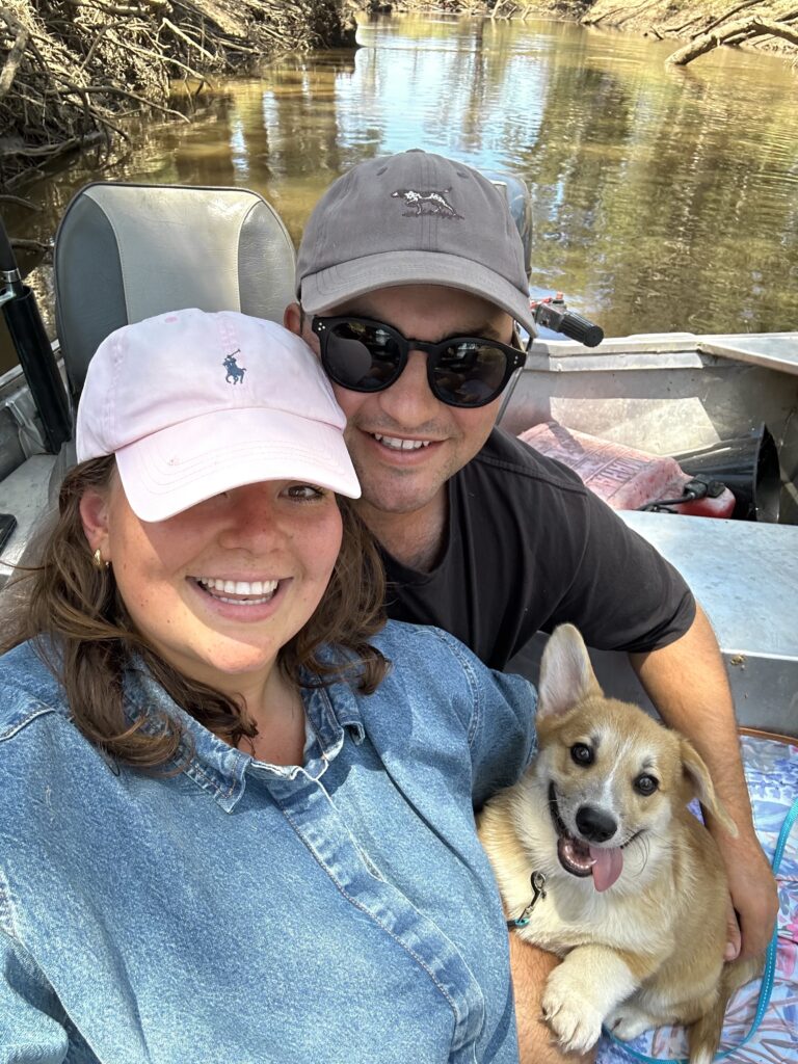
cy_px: 532
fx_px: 707
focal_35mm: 23
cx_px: 399
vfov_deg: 73.9
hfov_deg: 58.9
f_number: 1.9
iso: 32
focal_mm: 2.69
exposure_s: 1/172
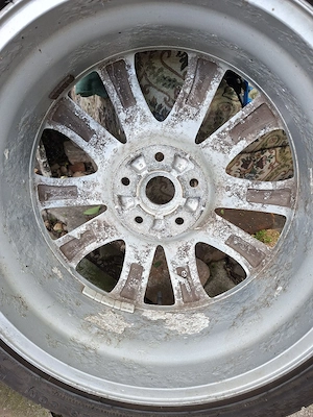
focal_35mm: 23
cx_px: 156
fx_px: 277
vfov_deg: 73.9
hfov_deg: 58.9
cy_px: 208
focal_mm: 5.54
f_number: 1.8
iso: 125
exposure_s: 1/100
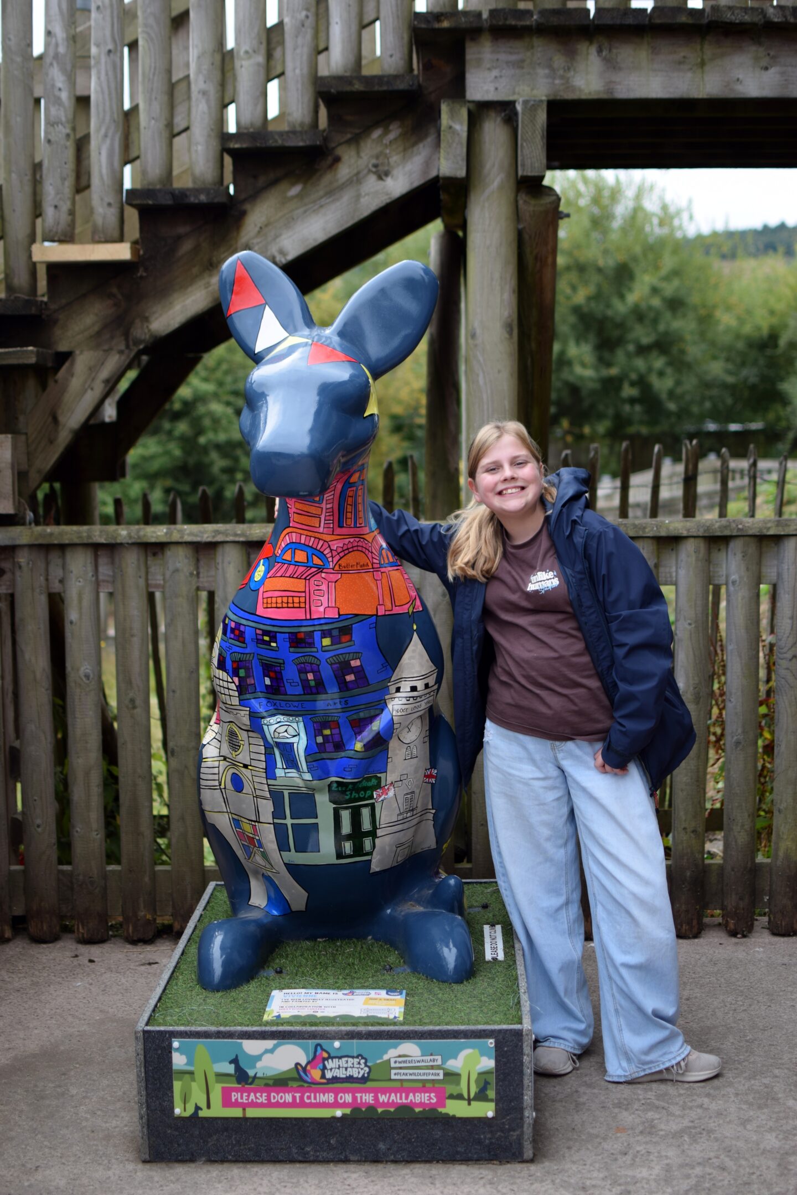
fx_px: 1743
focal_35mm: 52
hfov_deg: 25.8
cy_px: 598
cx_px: 398
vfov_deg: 37.9
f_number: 1.8
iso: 100
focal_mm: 35
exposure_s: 1/1250
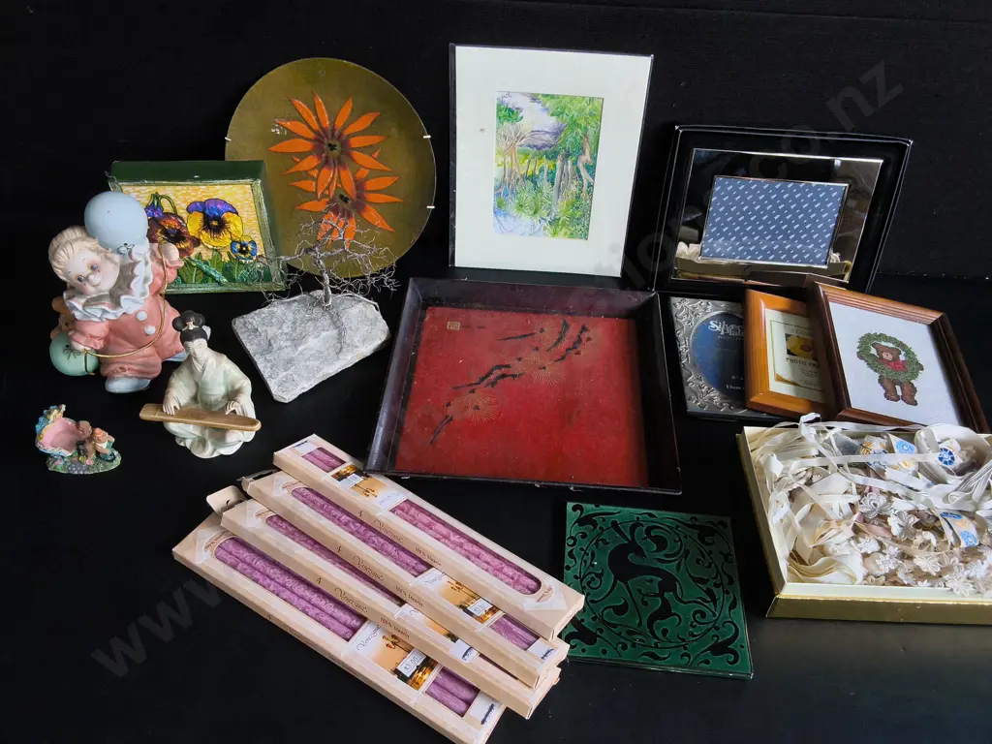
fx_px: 774
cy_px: 372
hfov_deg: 65.3
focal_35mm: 27
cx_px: 496
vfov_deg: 51.4
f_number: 2
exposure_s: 1/100
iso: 40
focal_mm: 2.87
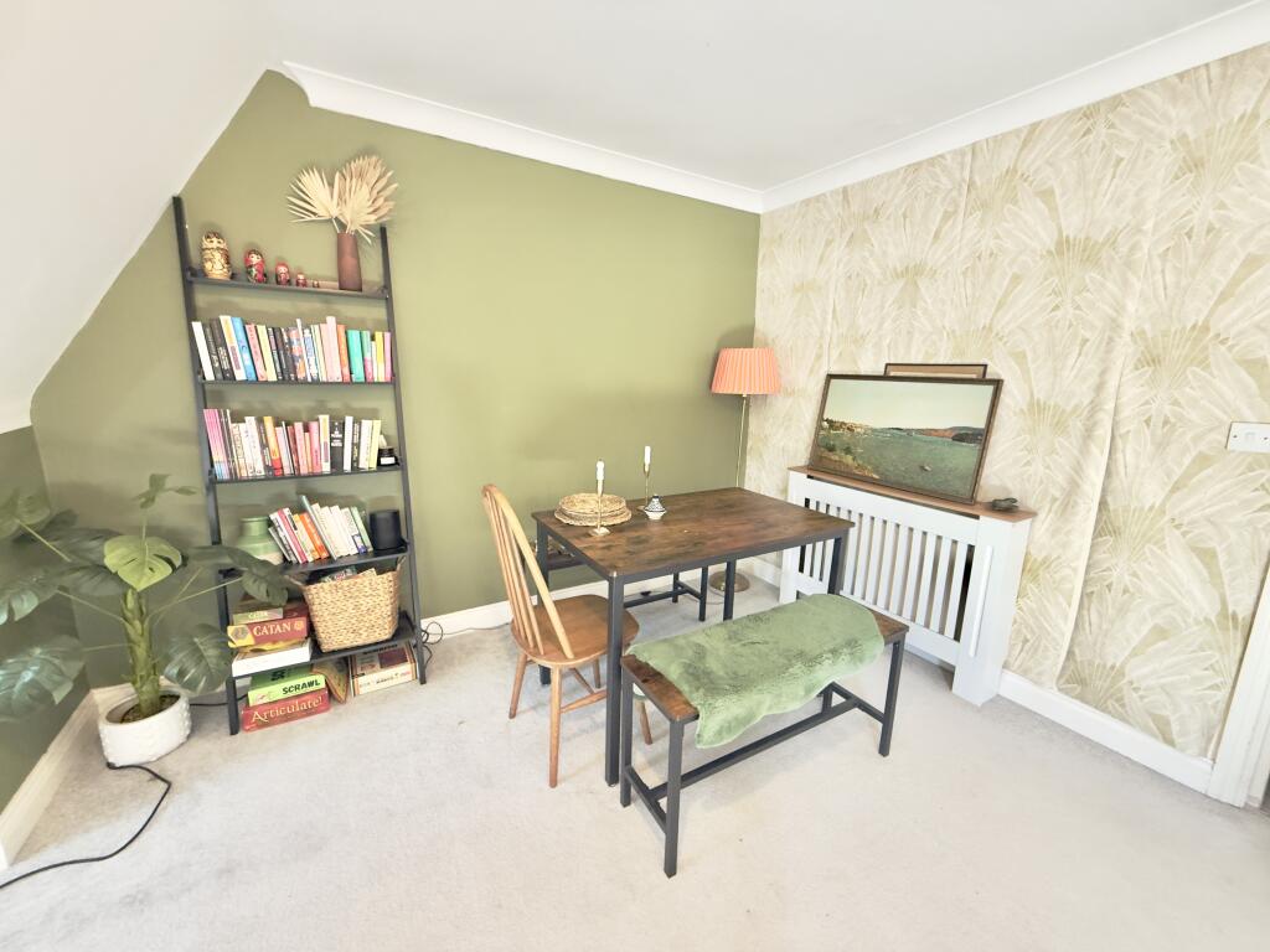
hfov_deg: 102.1
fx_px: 514
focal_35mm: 14
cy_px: 476
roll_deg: -1.6
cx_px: 635
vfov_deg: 85.7
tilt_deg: -11.3
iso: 320
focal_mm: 2.22
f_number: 2.2
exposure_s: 1/80
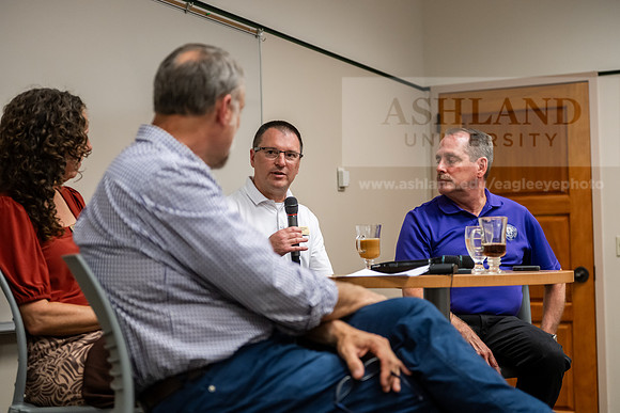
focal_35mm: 66
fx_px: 1137
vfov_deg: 20.6
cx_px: 310
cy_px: 206
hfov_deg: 30.5
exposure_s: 1/160
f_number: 2.8
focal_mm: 66
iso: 1600
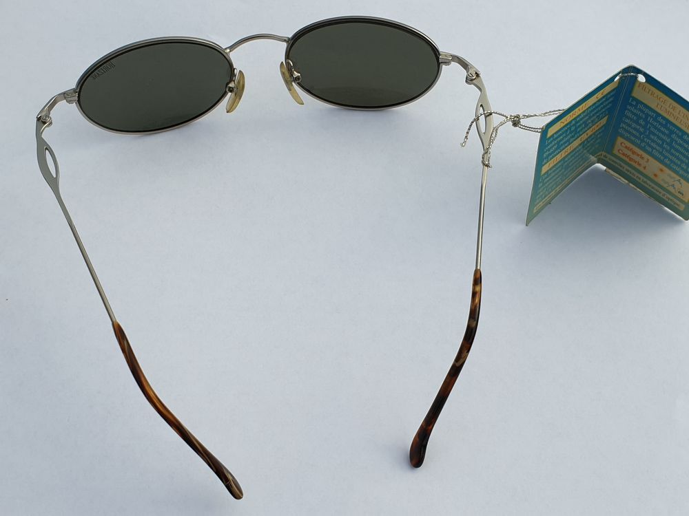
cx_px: 344
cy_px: 258
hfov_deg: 67.3
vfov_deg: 53.1
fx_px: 518
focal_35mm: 26
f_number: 2.4
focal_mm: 4.3
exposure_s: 1/2070
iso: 50
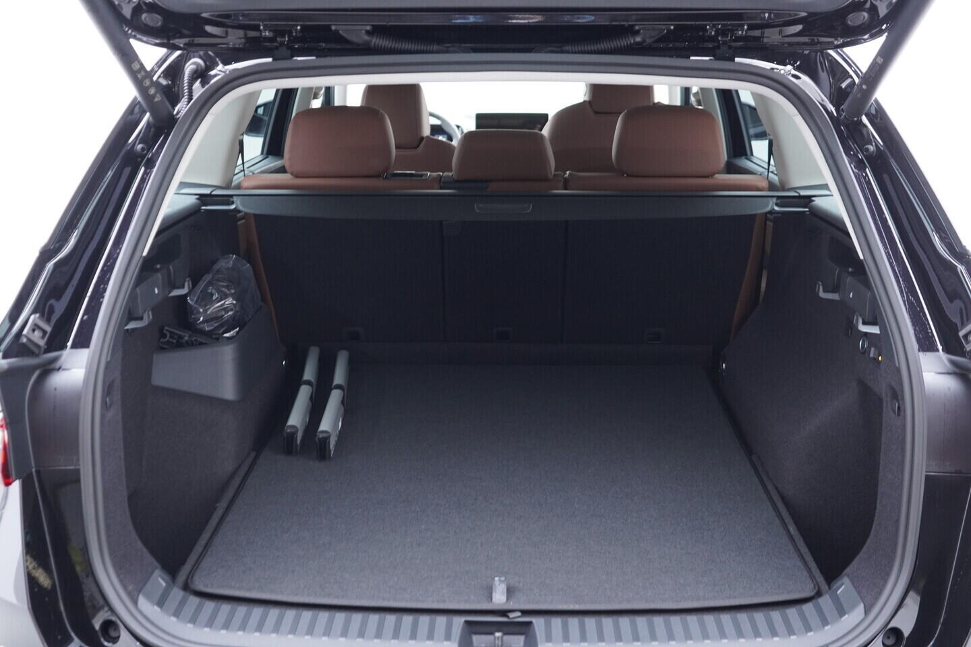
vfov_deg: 36.9
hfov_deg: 53.1
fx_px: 971
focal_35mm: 36
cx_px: 486
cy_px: 324
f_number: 2.8
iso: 1000
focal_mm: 24
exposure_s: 1/40
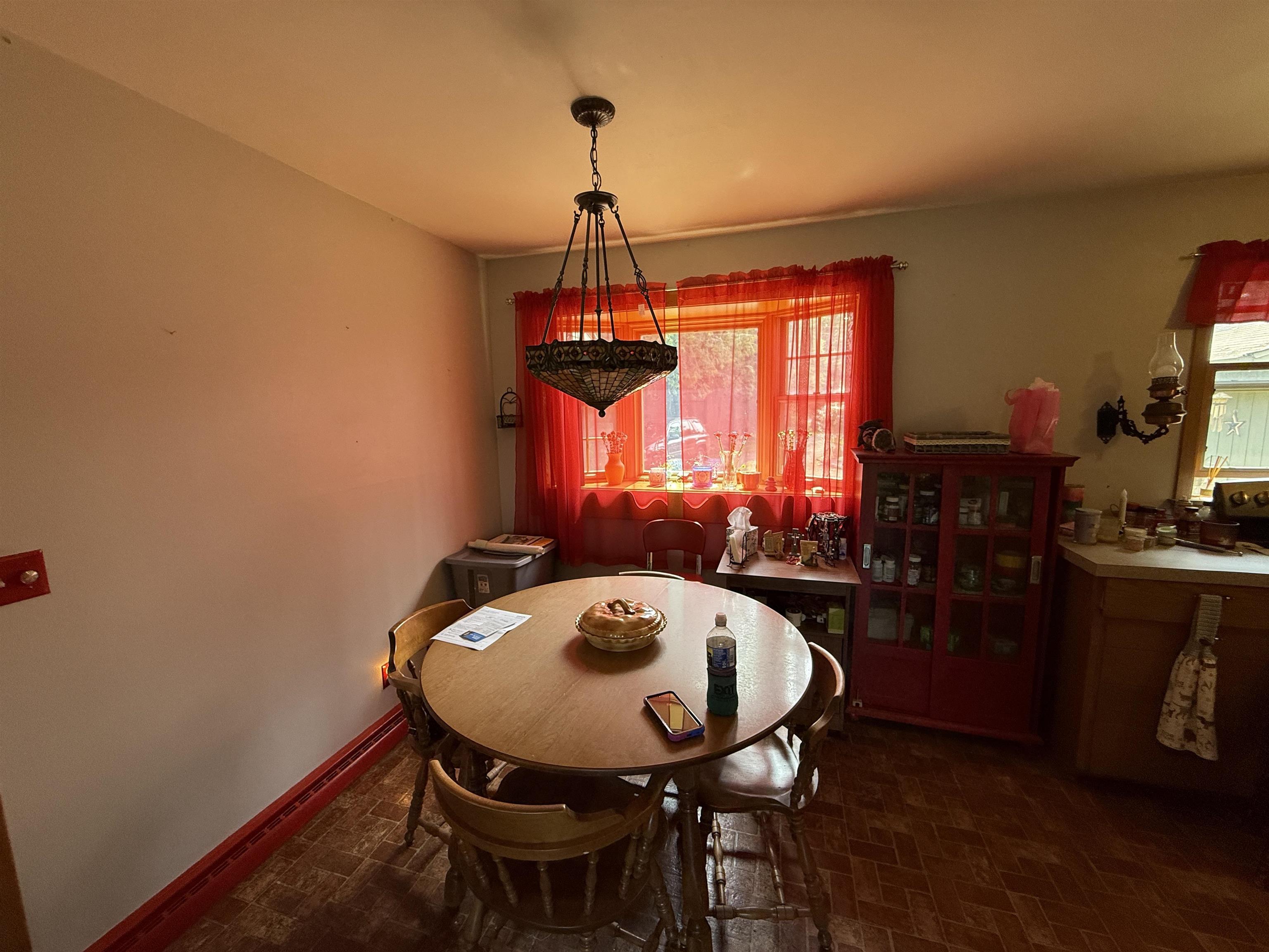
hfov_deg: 102.1
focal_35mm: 14
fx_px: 513
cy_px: 476
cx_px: 634
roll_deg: +1.0
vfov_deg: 85.7
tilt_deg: -7.3
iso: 160
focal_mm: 2.22
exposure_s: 1/120
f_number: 2.2
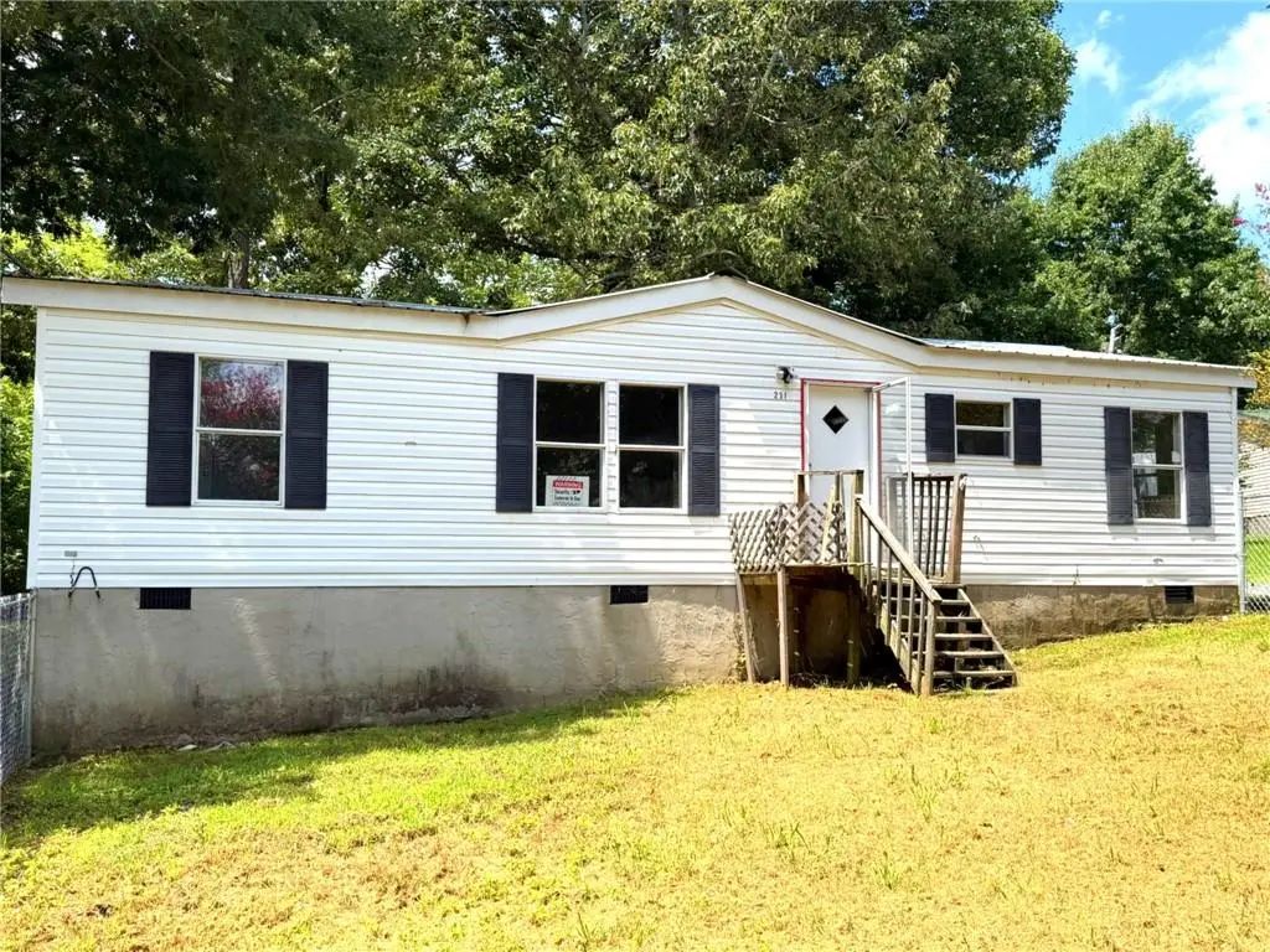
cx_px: 635
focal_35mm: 33
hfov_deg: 55.4
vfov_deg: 42.9
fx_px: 1211
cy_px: 476
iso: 80
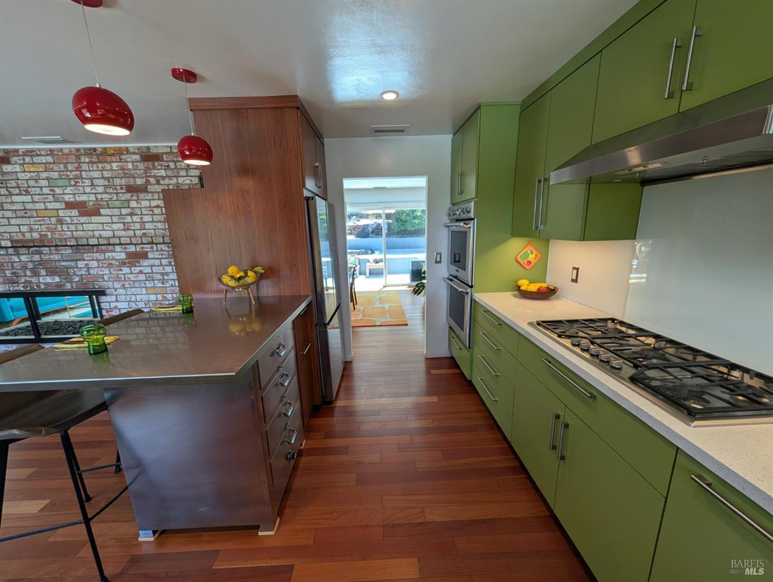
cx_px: 386
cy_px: 291
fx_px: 268
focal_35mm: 12
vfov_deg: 94.7
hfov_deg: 110.5
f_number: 1.7
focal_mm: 2.02
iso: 57
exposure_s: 1/154
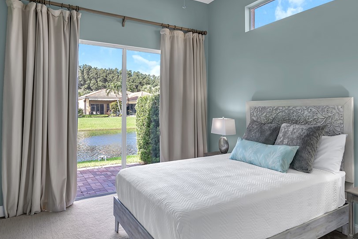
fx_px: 239
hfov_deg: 73.4
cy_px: 103
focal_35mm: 24
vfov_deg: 52.9
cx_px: 204
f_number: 6.3
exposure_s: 1/20
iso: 320
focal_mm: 12
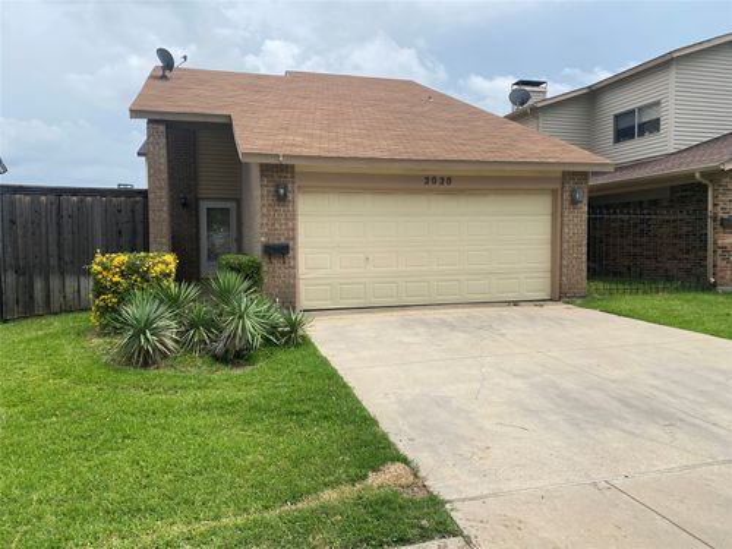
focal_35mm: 26
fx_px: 550
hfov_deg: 67.3
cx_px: 366
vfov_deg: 53.1
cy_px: 274
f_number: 1.8
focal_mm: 4.25
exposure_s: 1/4608
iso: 32
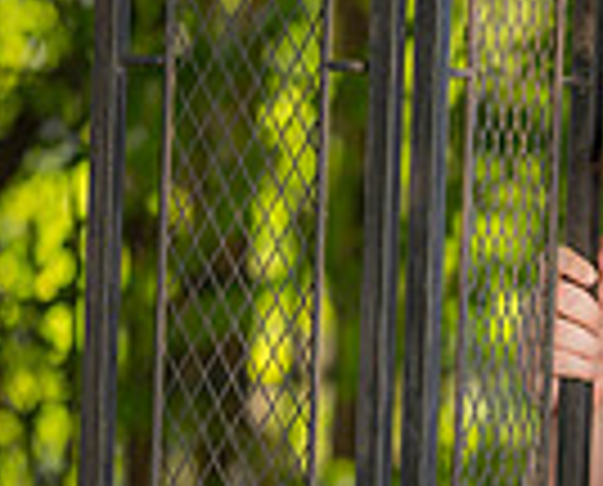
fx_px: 4779
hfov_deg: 7.2
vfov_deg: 5.8
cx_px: 644
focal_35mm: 267
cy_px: 468
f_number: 1.8
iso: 100
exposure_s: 1/400
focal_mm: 85
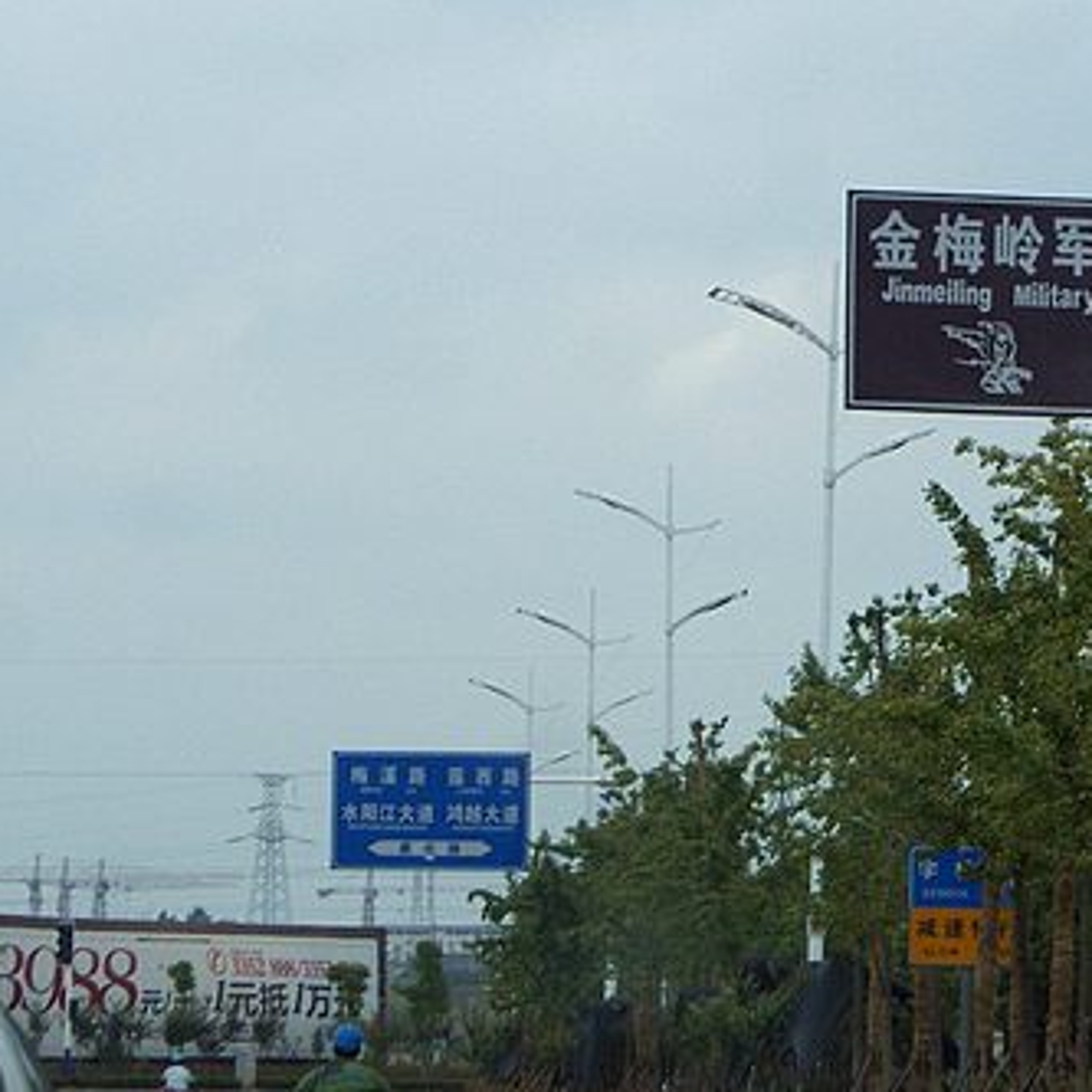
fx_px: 7684
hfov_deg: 8.0
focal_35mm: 215
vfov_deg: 8.1
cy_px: 266
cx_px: 1492
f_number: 8
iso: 100
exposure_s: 1/250
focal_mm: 55
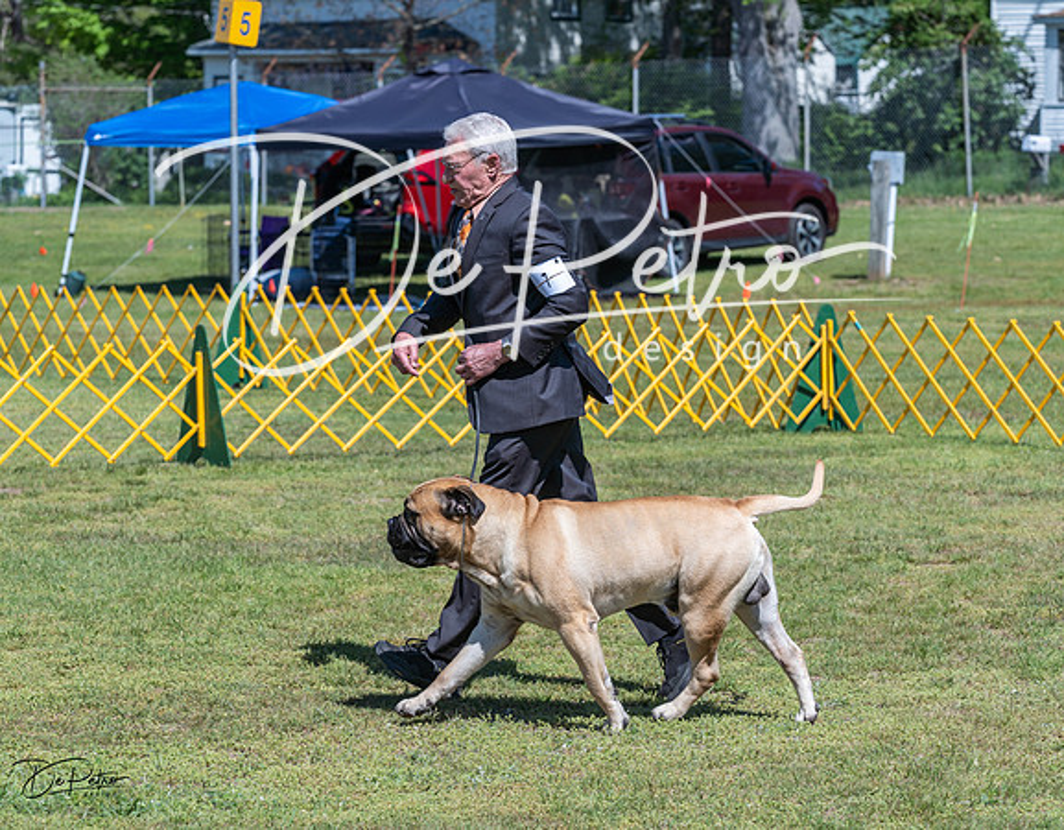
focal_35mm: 142
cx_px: 536
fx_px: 4440
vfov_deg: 10.7
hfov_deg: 13.7
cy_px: 408
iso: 125
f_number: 6.3
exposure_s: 1/640
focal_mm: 118
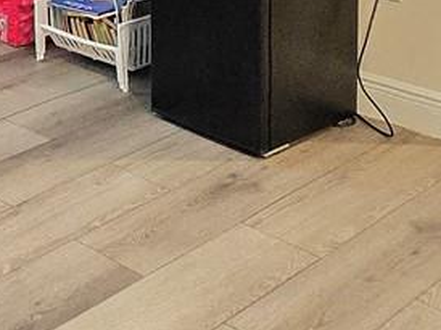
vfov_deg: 17.4
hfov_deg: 23.8
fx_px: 967
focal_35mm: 76
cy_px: -169
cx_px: -61
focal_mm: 1.7
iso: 1000
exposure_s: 1/60
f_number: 2.2
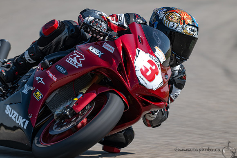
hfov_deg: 3.4
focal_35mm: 600
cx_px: 118
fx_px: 3951
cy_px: 79
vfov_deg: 2.3
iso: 110
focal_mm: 600
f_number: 11
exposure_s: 1/200
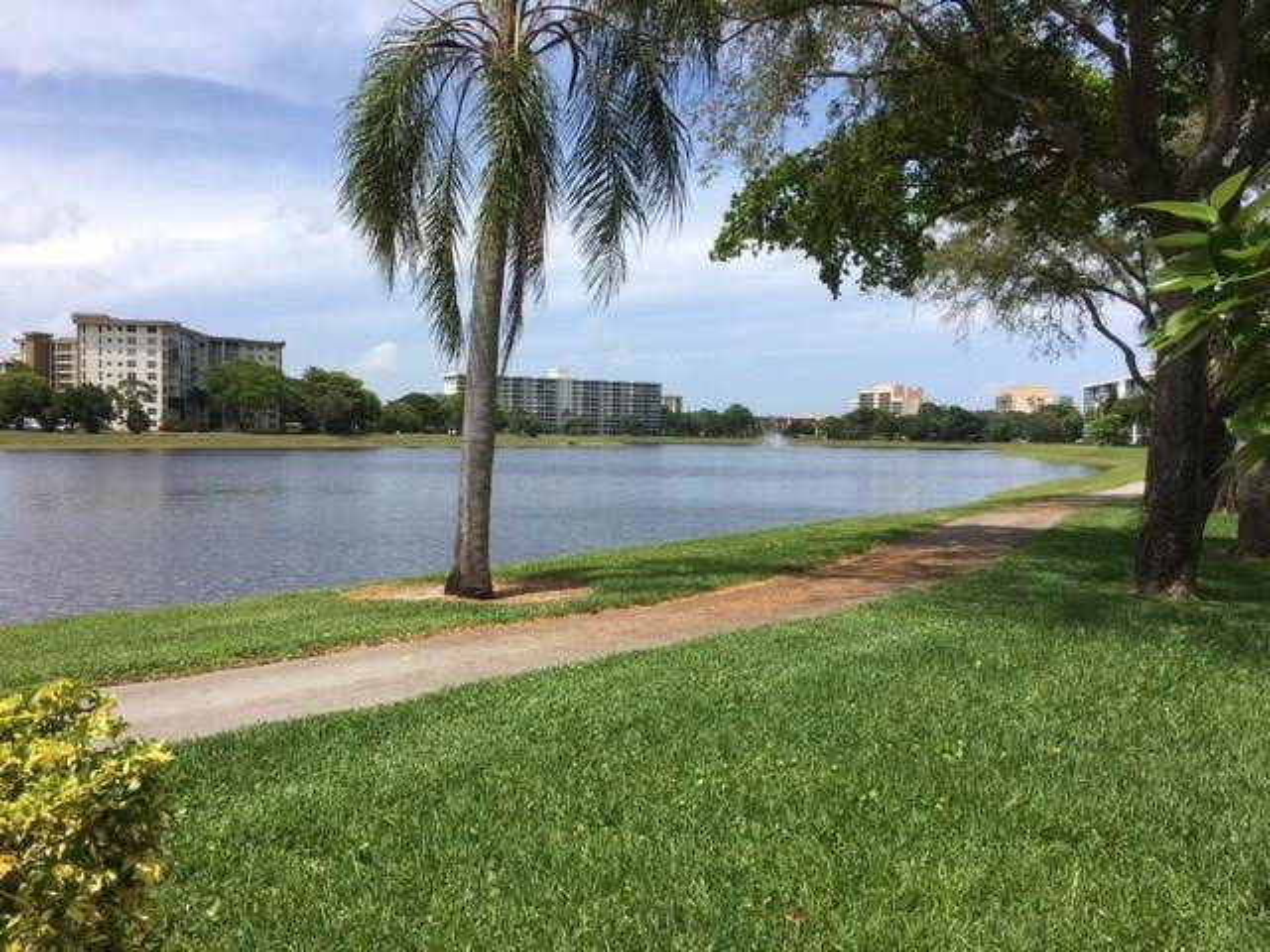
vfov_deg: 48.2
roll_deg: -1.4
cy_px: 476
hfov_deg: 61.7
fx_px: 1064
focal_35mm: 29
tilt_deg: -0.7
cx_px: 635
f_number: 2.2
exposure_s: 1/2564
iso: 25
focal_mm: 4.15
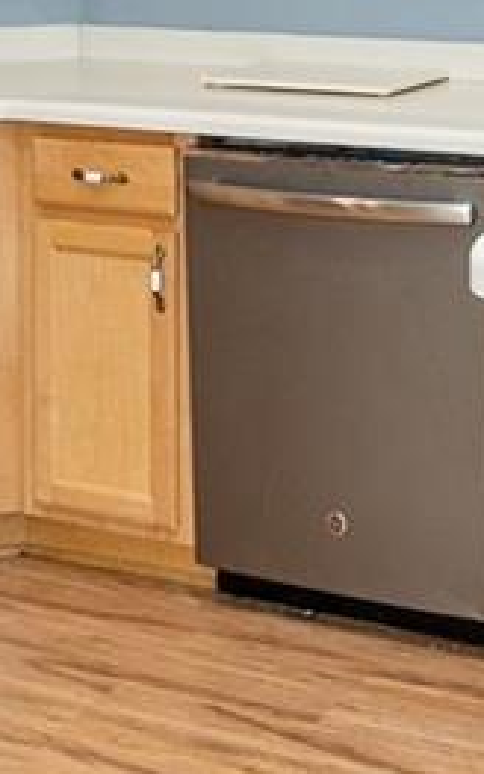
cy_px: -154
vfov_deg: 22.0
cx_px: 307
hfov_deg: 15.0
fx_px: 1834
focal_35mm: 87
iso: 400
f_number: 7.1
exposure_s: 1/13
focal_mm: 14
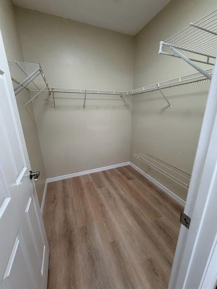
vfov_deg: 102.1
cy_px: 144
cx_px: 108
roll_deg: +1.0
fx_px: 117
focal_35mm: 14
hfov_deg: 85.7
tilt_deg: -16.2
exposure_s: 1/120
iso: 160
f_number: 2.2
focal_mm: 2.22
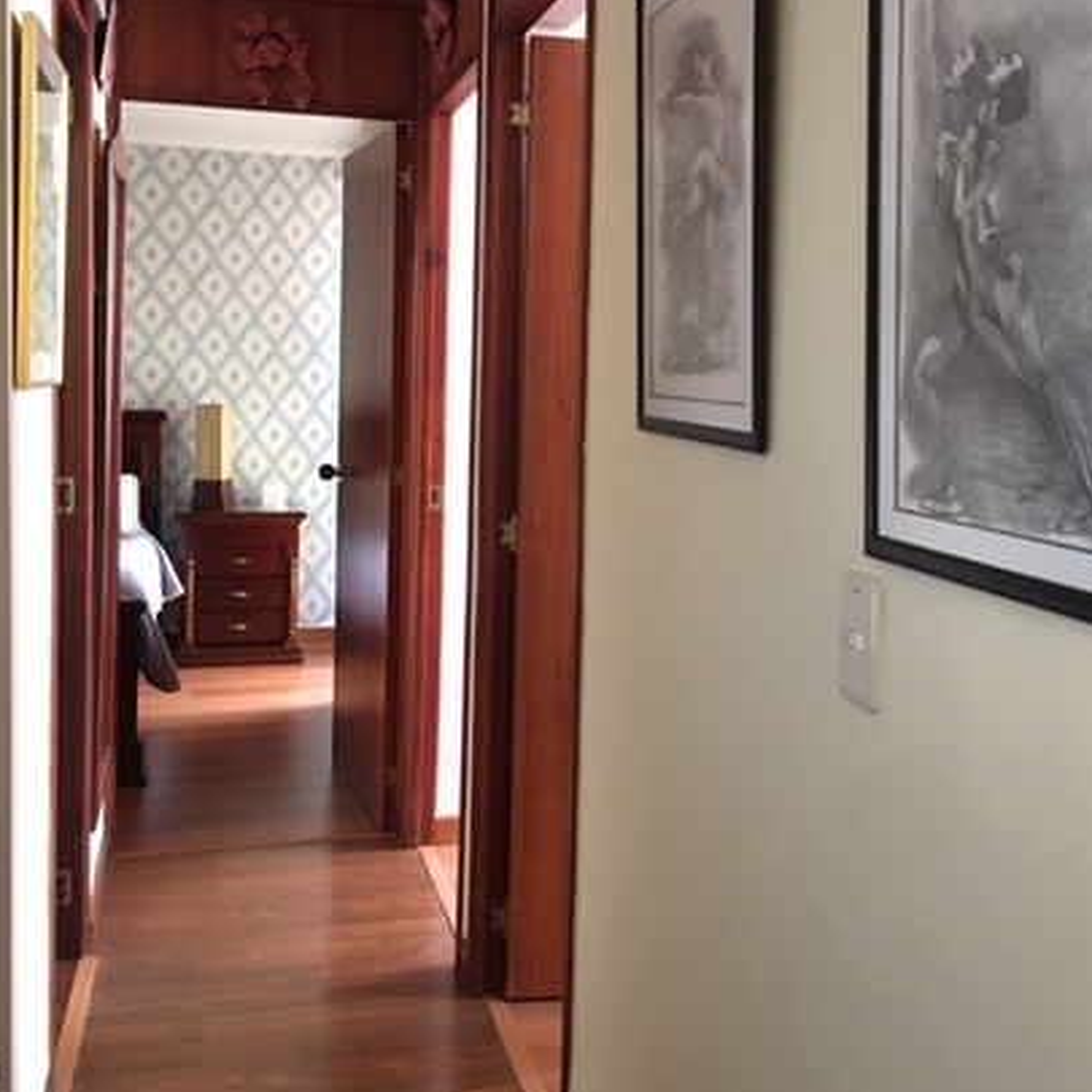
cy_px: 453
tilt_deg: -2.2
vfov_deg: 43.7
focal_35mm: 38
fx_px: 1356
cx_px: 593
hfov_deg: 43.8
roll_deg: -1.3
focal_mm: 4.15
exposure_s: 1/4
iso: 50
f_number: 2.2
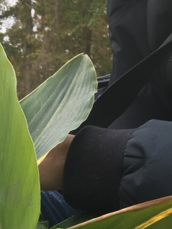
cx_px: -49
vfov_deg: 21.4
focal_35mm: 86
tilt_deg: -9.5
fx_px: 570
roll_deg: -4.2
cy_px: 260
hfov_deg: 16.3
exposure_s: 1/149
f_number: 2.2
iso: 25
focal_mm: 4.15
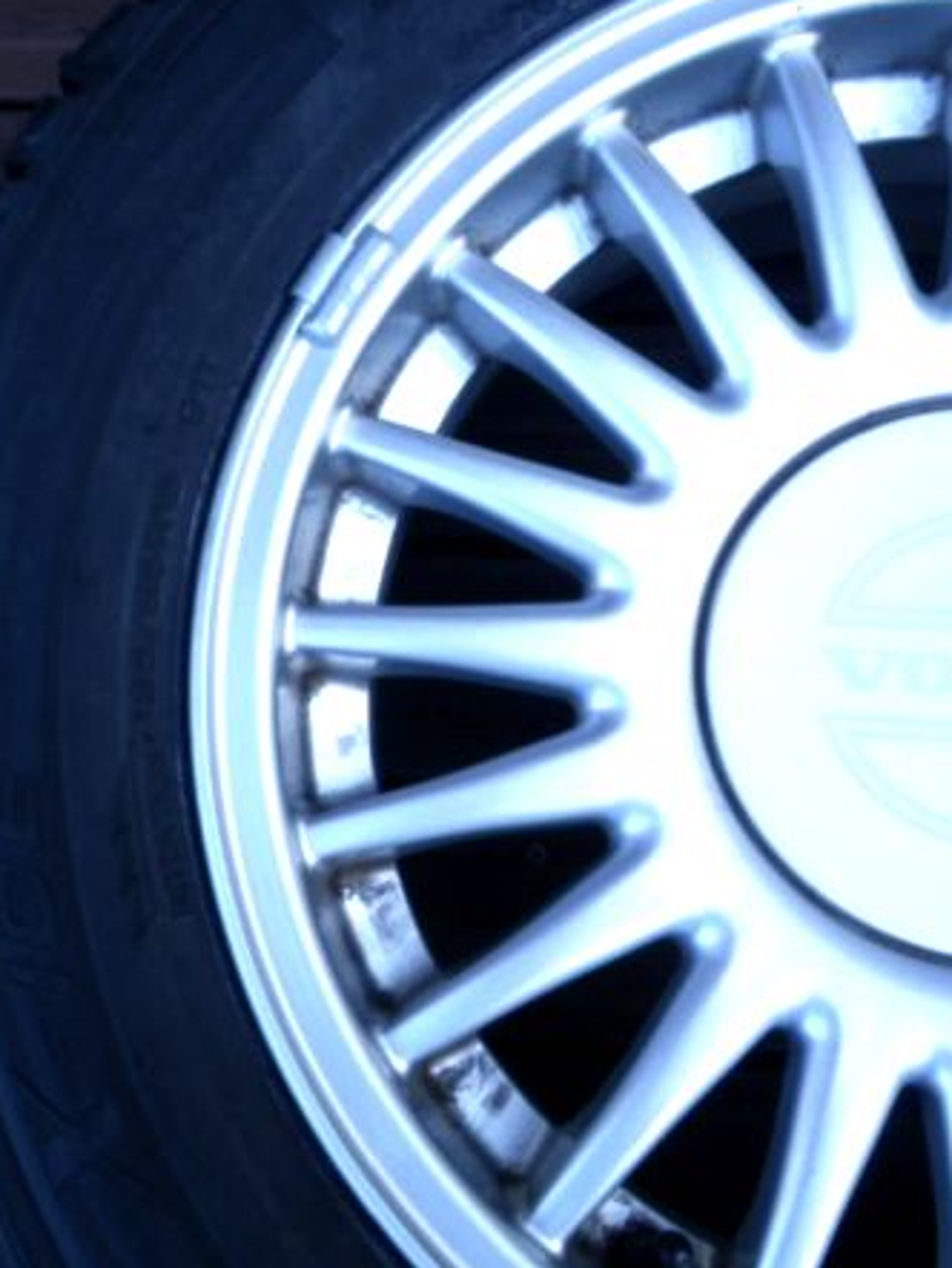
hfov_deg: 37.6
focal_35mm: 38
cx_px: 373
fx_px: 1392
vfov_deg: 49.0
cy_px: 631
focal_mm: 5
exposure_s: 1/100
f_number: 3.5
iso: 80
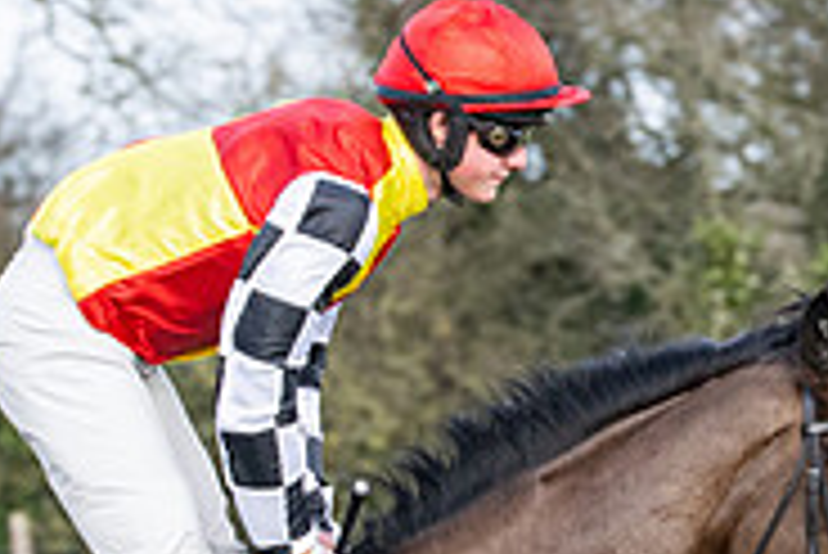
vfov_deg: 1.9
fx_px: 16688
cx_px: 315
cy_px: 977
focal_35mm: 725
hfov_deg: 2.8
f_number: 5
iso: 400
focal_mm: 103
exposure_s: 1/800
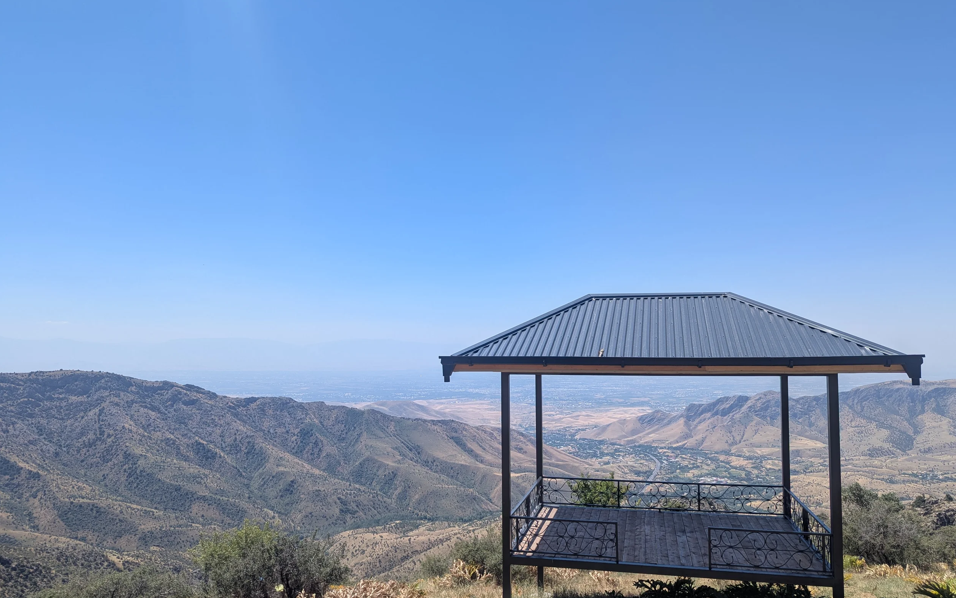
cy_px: 315
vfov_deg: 47.6
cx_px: 478
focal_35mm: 26
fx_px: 677
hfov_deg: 70.4
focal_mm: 6.81
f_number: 1.85
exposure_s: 1/2137
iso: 47
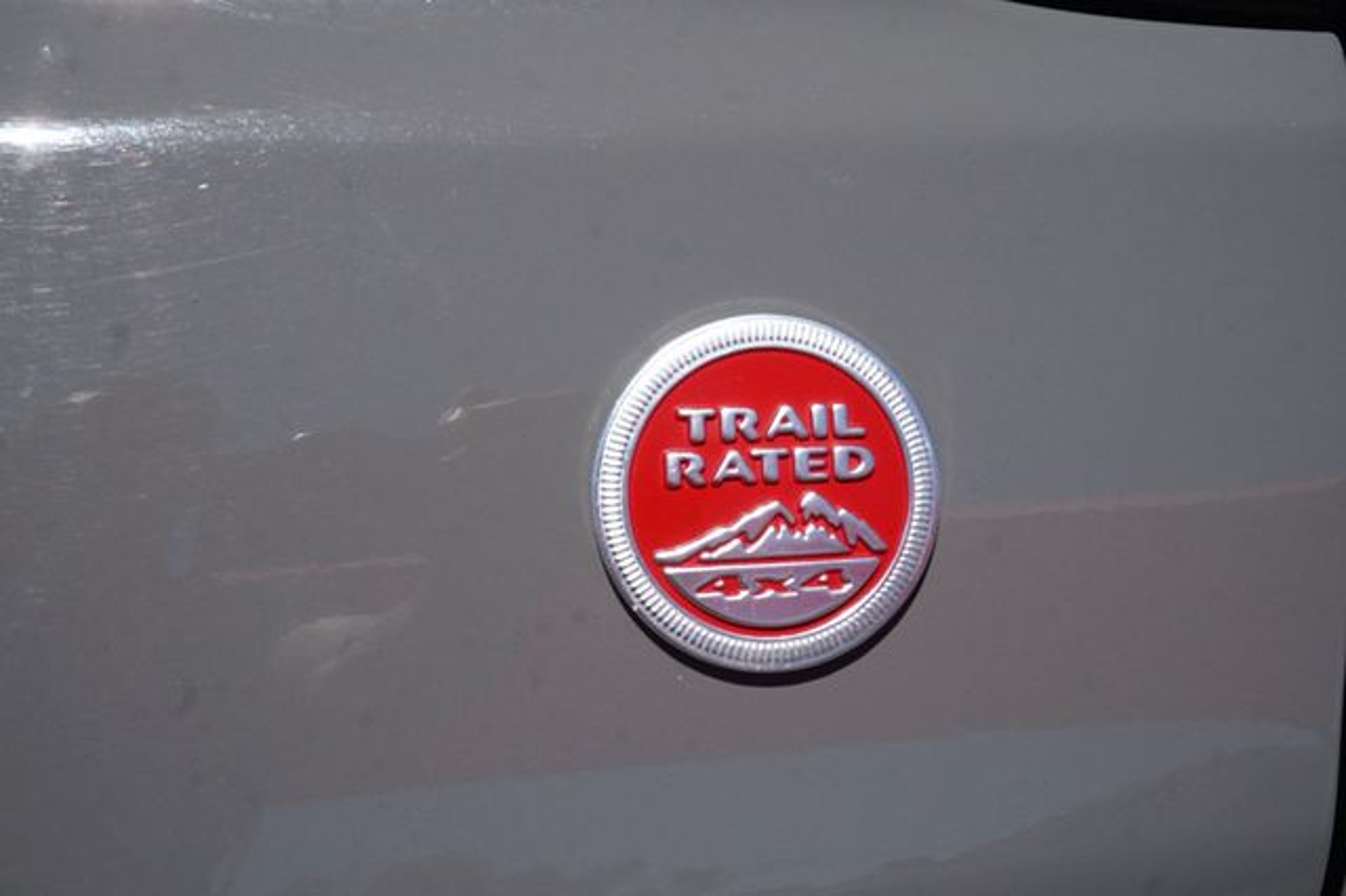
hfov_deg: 42.3
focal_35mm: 46
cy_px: 448
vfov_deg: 28.9
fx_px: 1738
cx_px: 673
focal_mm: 31
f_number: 13
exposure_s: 1/125
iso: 100
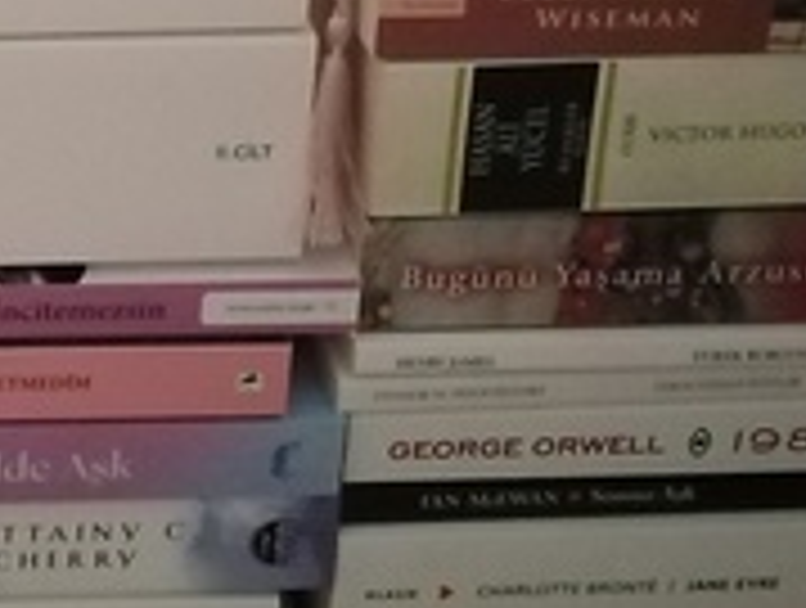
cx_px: -122
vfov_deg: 14.3
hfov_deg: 18.7
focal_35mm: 100
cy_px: -149
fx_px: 2333
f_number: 1.8
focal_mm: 3.62
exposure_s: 1/15
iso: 2136
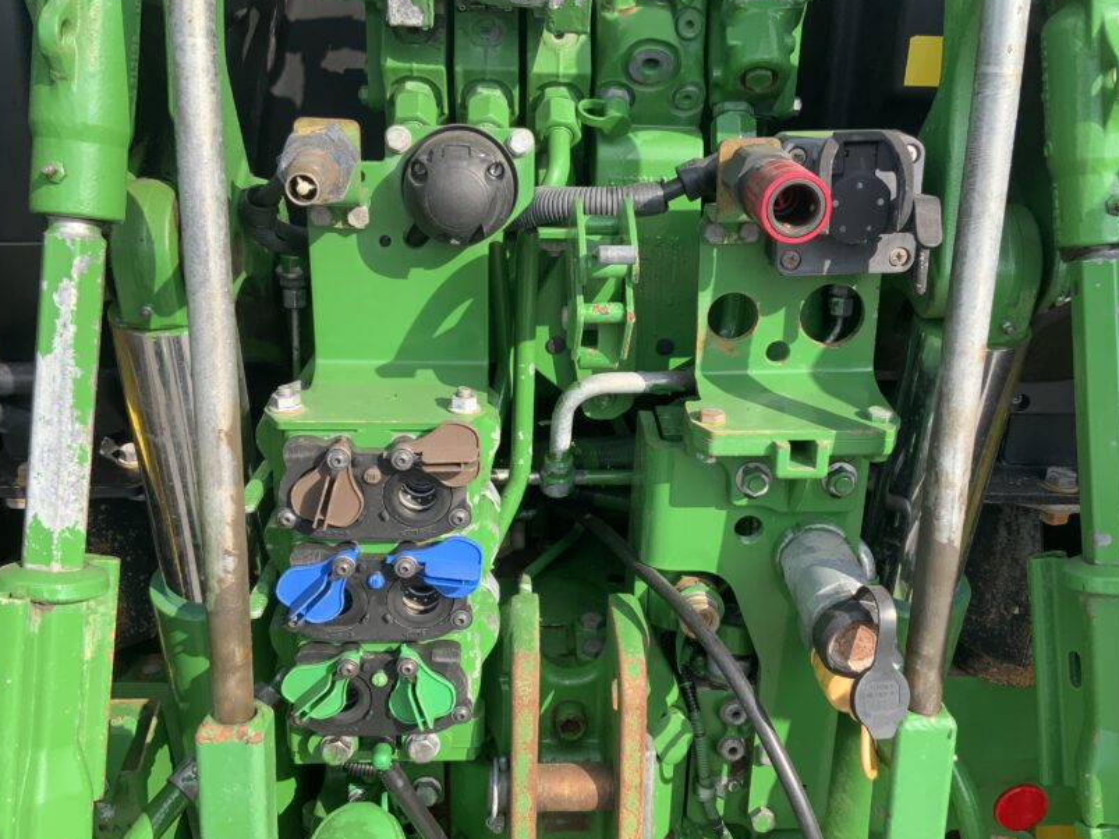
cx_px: 591
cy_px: 414
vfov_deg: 38.7
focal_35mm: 37
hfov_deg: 50.1
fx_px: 1196
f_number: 1.8
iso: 16
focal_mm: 3
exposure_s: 1/551
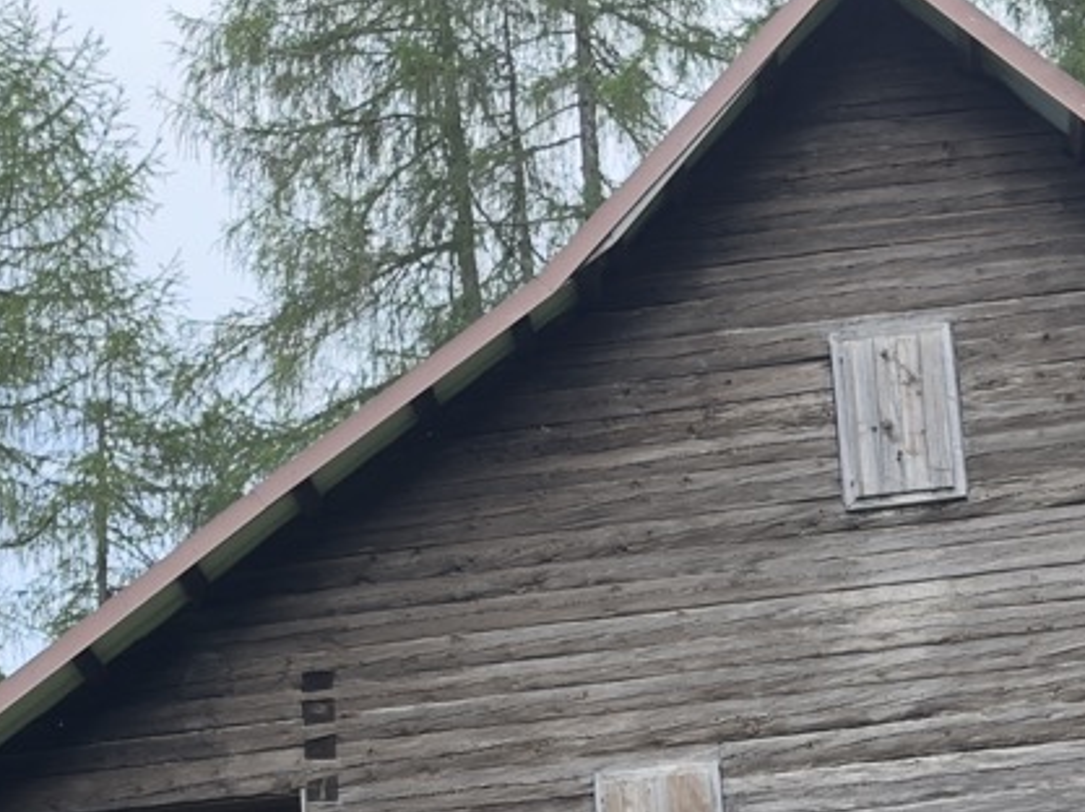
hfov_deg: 16.7
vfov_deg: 12.4
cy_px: 859
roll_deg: +4.4
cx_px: 609
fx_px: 3695
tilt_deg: +14.4
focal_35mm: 118
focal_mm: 6.76
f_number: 1.78
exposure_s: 1/675
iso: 100
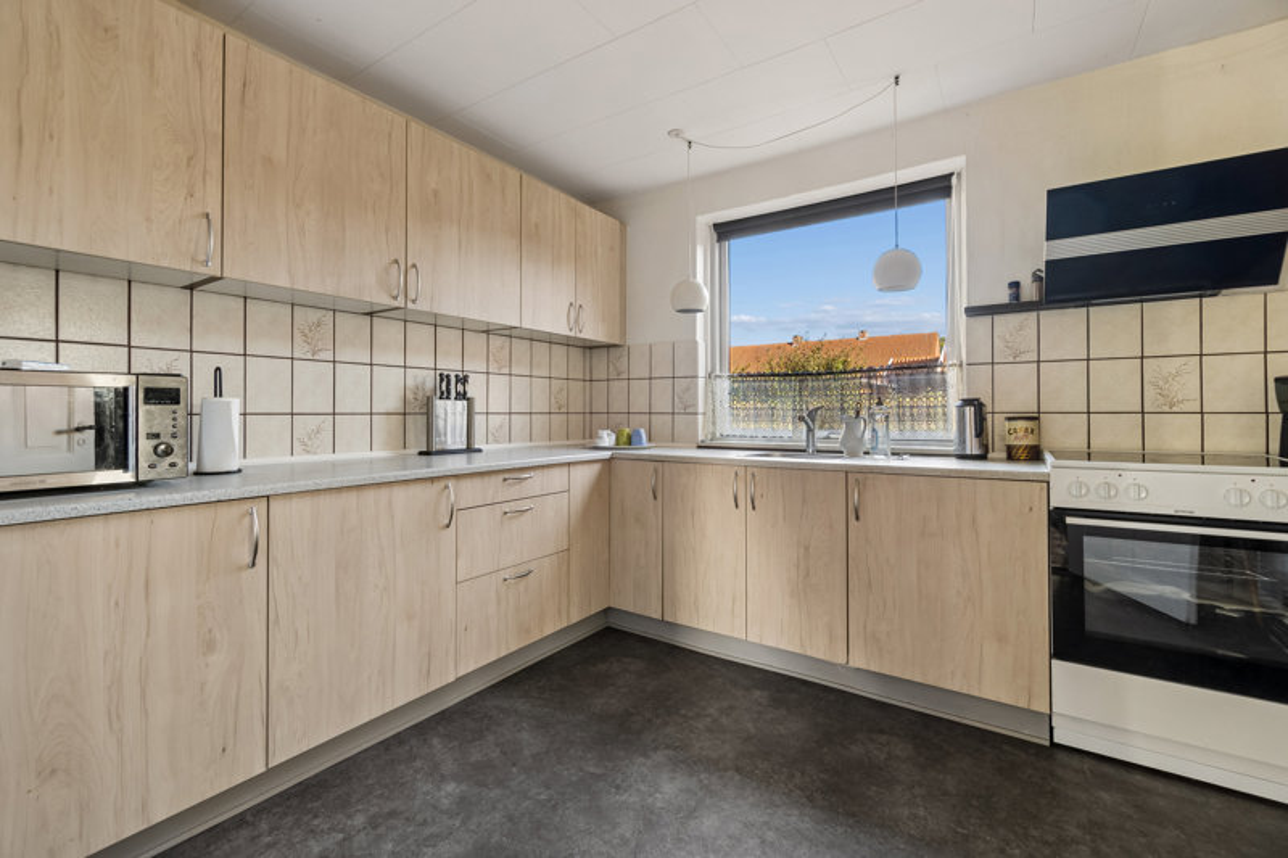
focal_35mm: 15
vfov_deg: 77.3
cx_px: 644
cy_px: 429
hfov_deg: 100.4
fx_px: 537
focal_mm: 10
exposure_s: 1/15
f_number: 8
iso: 200
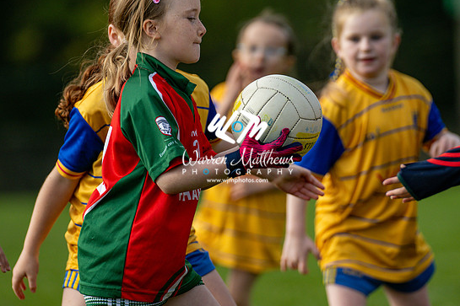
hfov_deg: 5.2
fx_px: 5096
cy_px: 145
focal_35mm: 399
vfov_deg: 3.4
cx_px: 237
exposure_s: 1/5000
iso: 450
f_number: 2.8
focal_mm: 250
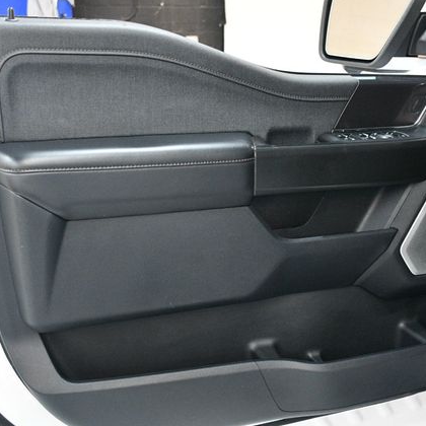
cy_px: 212
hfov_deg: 38.3
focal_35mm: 44
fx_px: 613
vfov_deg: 38.3
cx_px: 225
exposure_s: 1/60
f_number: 3.8
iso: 3600
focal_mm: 23
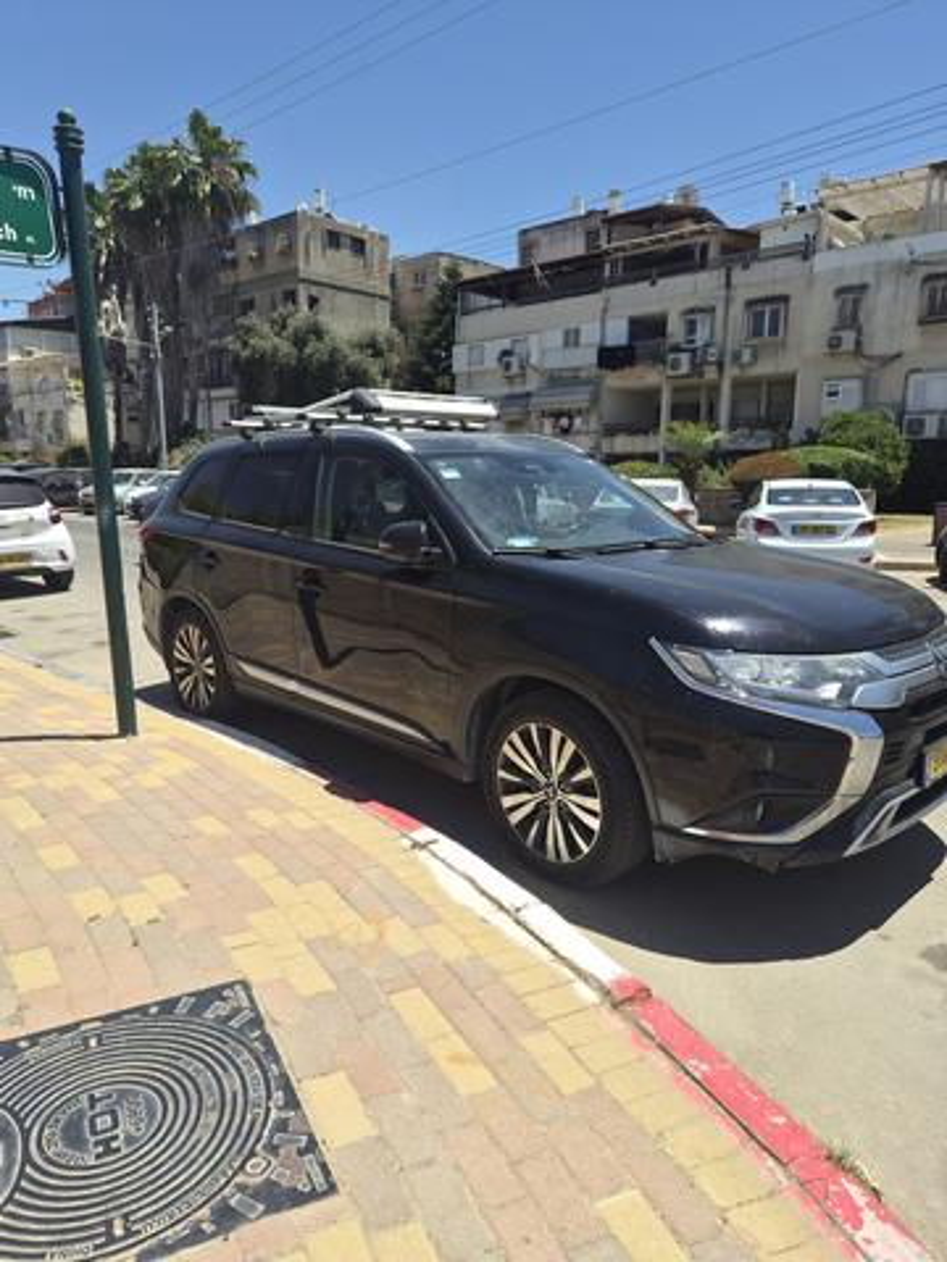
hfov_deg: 58.9
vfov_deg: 73.9
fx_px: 839
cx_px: 474
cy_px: 631
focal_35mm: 23
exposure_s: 1/1052
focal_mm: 5.4
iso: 16
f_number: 1.8
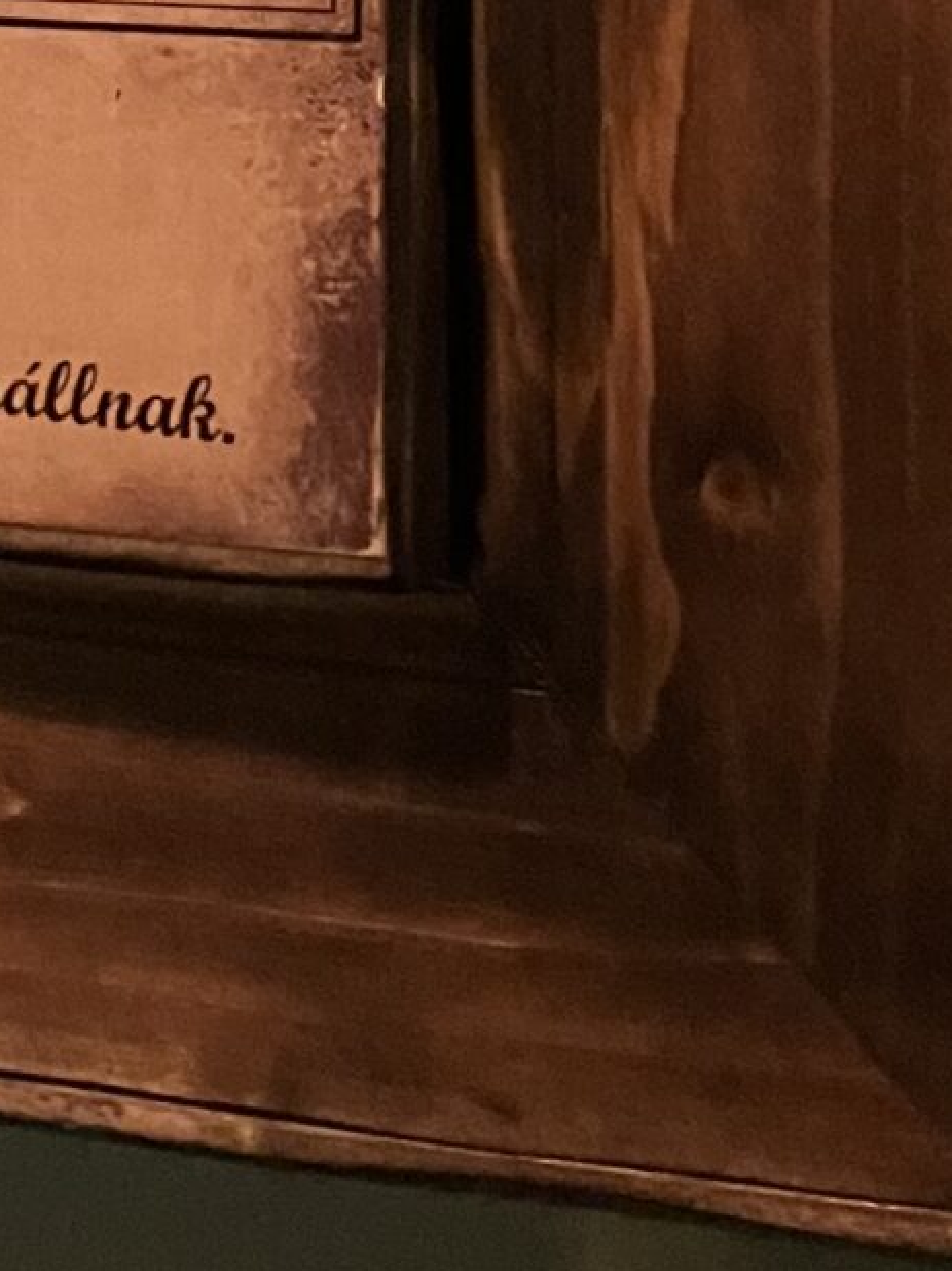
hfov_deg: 12.7
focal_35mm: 116
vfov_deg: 15.9
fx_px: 4257
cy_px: -498
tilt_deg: +1.6
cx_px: 187
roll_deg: -0.4
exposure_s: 1/25
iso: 400
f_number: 1.8
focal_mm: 3.99
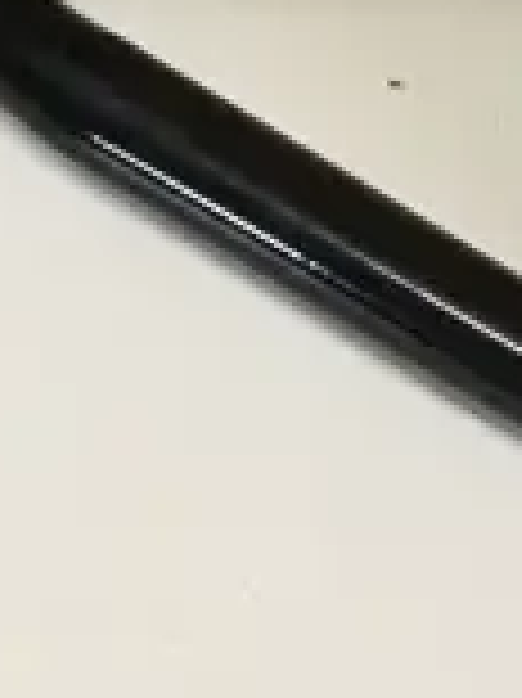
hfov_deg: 7.7
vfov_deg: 8.8
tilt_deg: -40.2
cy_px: -1274
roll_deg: -1.9
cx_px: 544
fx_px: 3866
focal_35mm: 192
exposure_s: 1/33
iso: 50
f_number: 2.2
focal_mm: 4.15
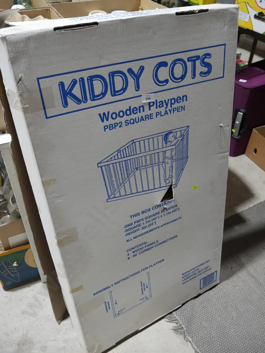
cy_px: 176
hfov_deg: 46.8
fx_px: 306
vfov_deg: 59.9
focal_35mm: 30
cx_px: 132
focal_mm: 15
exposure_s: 1/60
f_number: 4.5
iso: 400
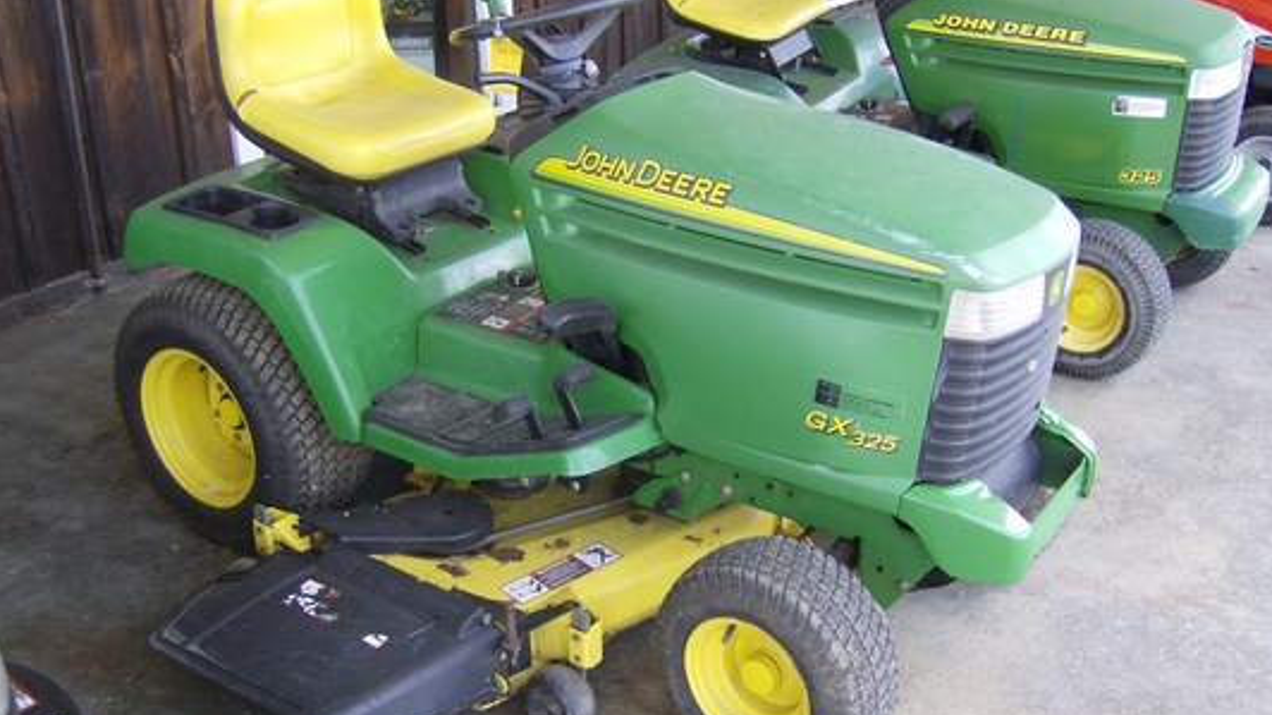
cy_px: 389
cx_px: 643
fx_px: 1349
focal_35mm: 40
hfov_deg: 50.5
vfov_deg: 29.7
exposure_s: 1/114
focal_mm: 6
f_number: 2.8
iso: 100
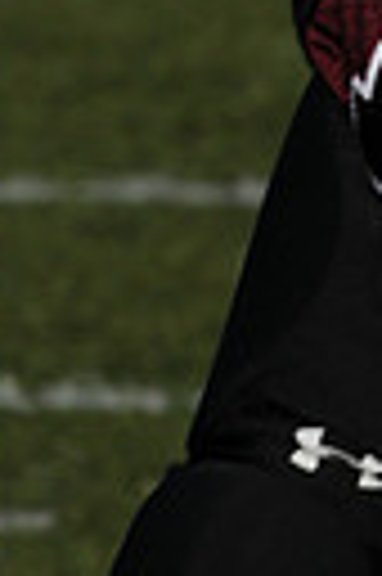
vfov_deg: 1.0
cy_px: -414
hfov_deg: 0.7
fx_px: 32524
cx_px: 366
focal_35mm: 2038
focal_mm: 300
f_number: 14
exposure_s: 1/500
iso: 200
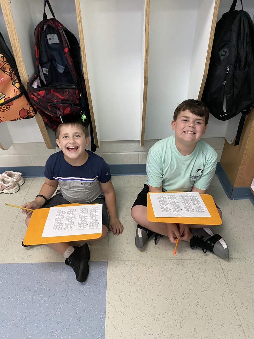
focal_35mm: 26
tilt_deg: -36.8
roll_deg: +2.4
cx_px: 127
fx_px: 254
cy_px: 170
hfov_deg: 53.1
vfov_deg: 67.3
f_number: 1.8
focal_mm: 4.25
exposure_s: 1/60
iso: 400
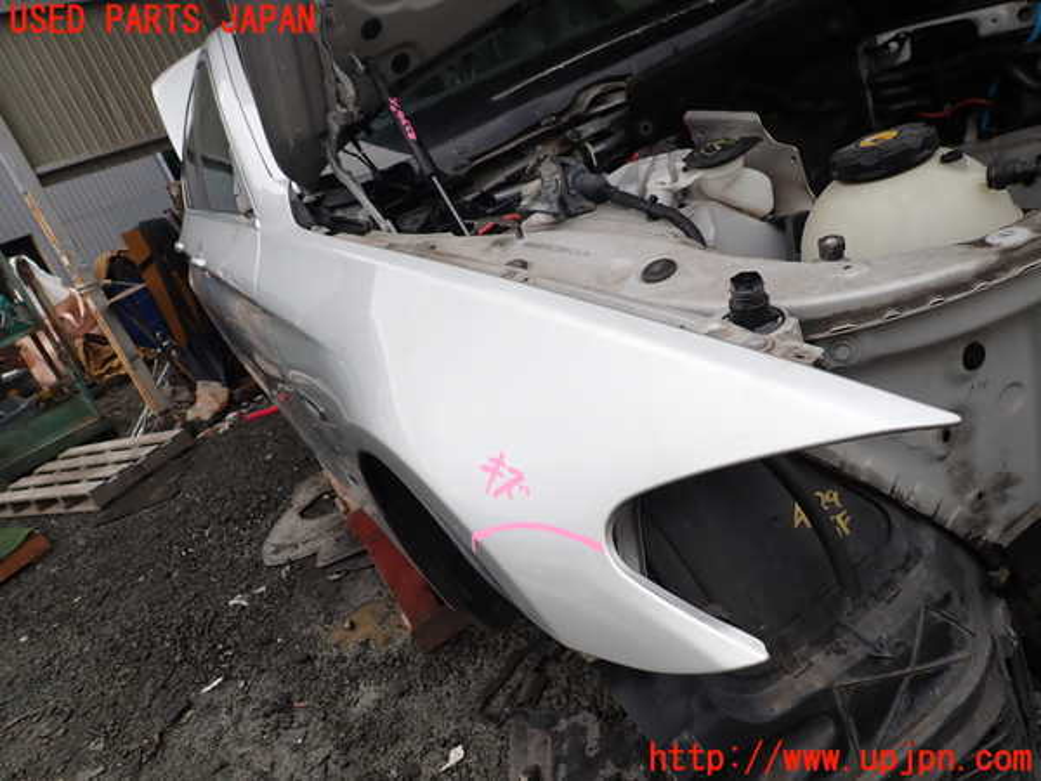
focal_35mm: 25
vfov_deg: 54.9
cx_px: 520
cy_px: 390
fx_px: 752
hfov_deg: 69.4
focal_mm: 4.5
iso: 100
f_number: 2.8
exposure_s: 1/500
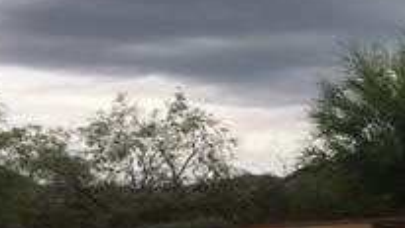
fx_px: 1053
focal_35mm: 98
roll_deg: +2.2
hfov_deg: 19.4
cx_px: 584
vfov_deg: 12.2
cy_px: 224
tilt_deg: +1.1
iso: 25
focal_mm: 4.15
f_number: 2.2
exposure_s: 1/657
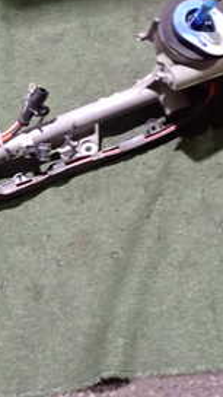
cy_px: 131
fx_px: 757
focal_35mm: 72
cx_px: 57
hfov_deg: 16.7
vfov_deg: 29.1
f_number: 2.3
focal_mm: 5.4
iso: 800
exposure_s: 1/20
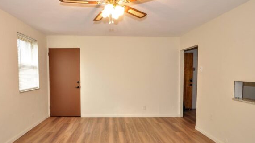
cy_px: 78
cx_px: 109
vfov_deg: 51.4
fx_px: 149
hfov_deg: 80.7
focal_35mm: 22
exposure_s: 1/80
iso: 320
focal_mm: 10
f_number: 4.5
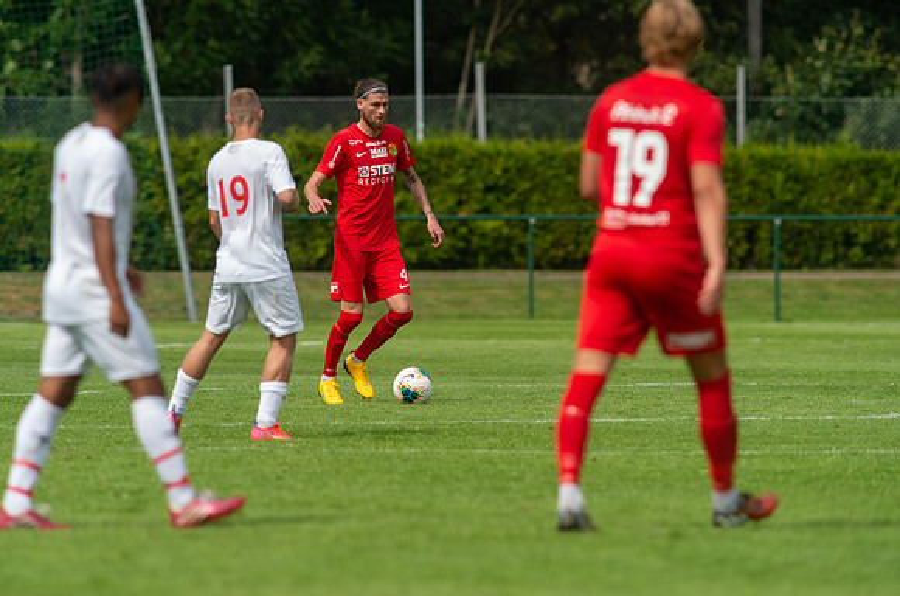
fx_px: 12010
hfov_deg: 4.3
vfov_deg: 2.8
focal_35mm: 481
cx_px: 385
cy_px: 253
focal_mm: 420
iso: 320
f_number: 4
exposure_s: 1/1250
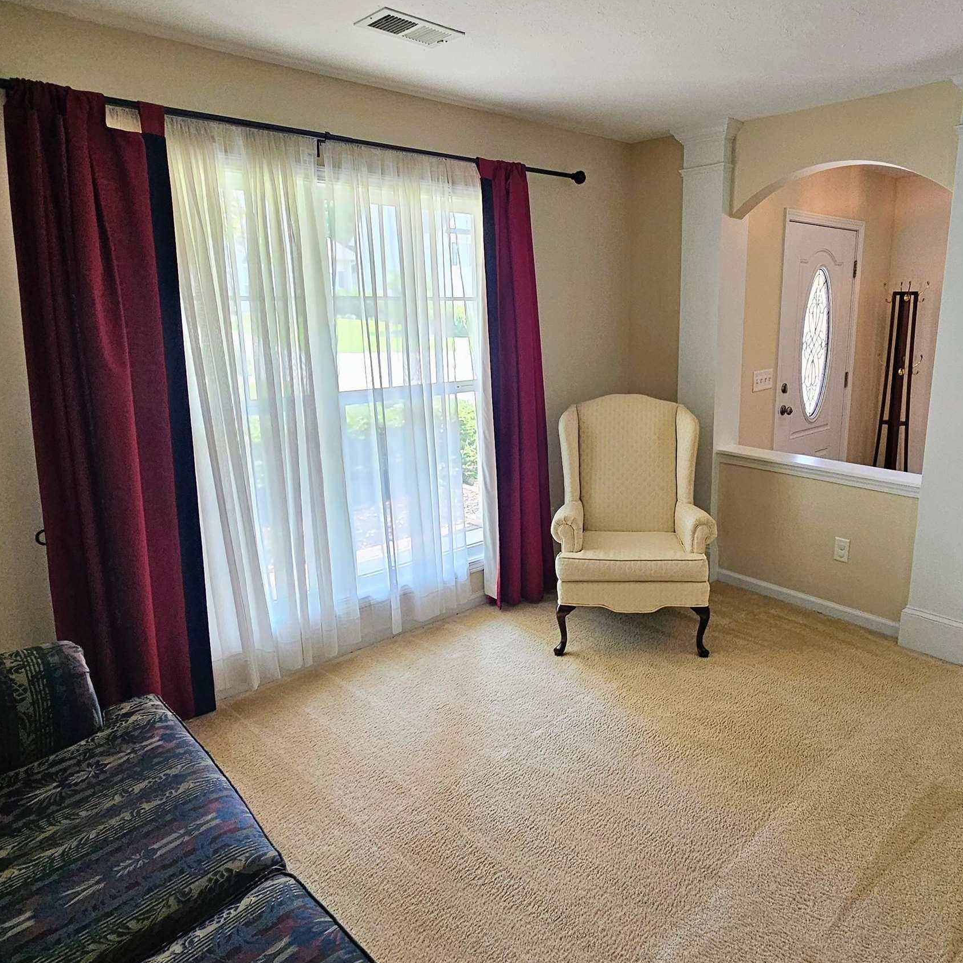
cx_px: 595
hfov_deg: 71.1
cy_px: 492
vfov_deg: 72.1
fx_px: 661
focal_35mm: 21
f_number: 2.2
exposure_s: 1/60
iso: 250
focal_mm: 2.2
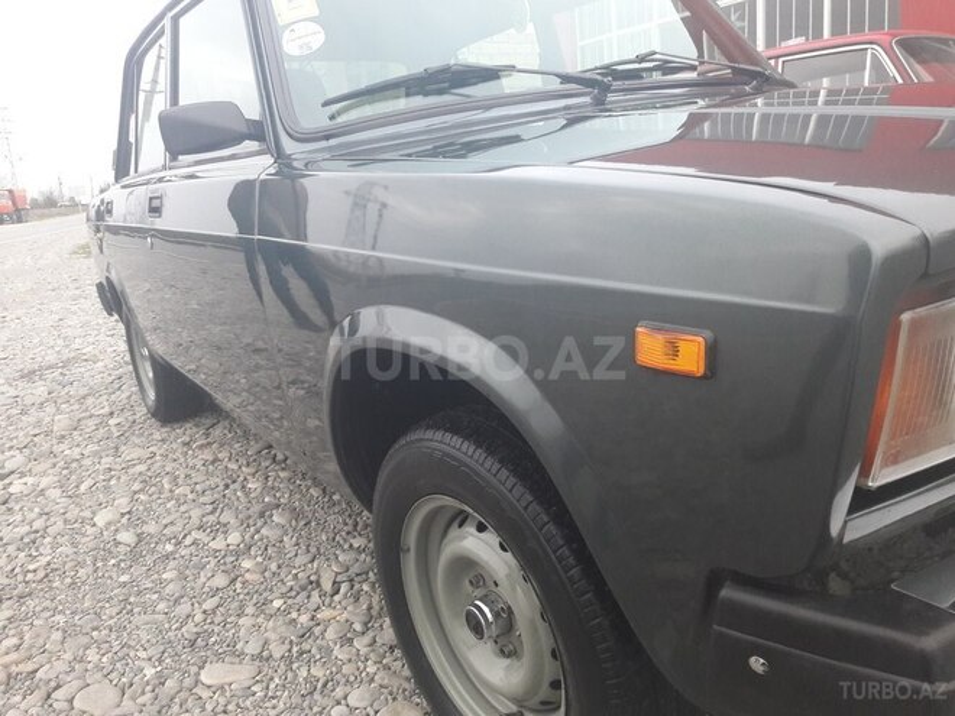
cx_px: 478
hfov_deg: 63.4
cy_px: 358
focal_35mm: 28
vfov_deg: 49.7
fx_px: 772
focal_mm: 3.7
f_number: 1.9
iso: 200
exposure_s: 1/25
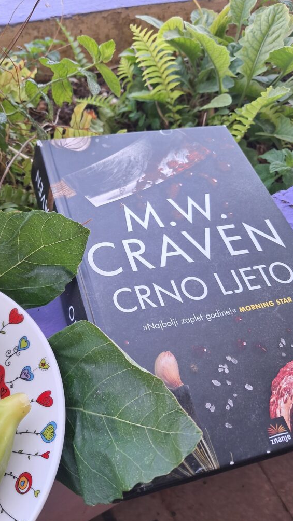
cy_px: 262
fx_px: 414
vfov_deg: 64.3
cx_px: 95
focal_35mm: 30
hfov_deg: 38.5
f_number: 1.8
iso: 50
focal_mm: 4
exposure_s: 1/50
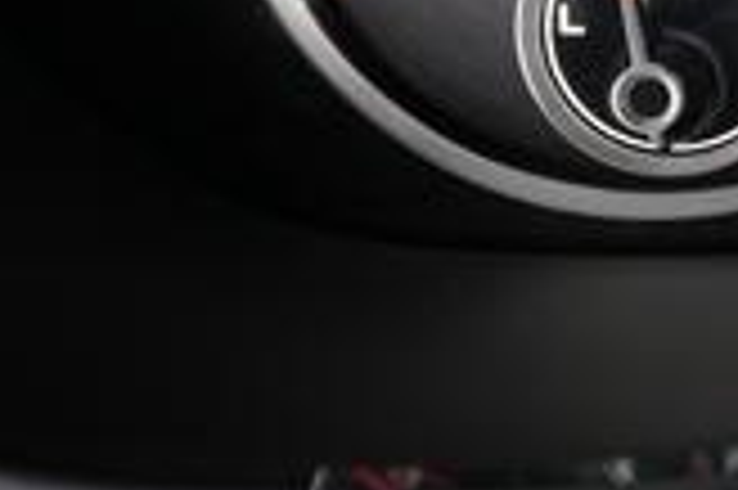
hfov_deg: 15.4
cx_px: 1431
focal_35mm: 109
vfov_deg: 12.3
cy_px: -94
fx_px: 2232
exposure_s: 1/30
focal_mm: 28
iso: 1600
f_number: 2.8
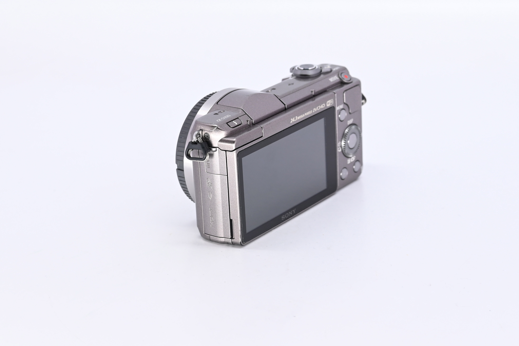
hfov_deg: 24.2
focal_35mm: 84
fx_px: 1211
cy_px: 173
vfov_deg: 16.3
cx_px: 260
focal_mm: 56
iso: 500
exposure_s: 1/160
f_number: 9
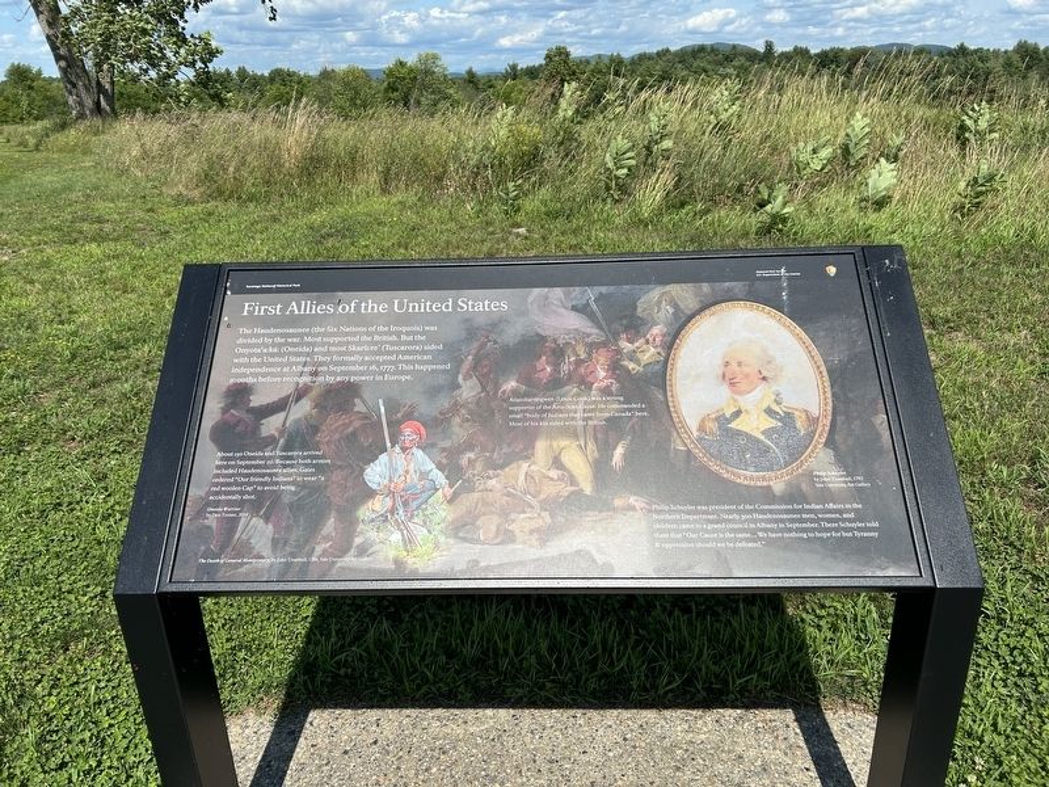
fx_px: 788
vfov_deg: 53.1
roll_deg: +2.1
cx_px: 524
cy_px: 394
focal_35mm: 26
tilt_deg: -21.2
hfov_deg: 67.3
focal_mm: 5.7
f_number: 1.5
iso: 50
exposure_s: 1/5882
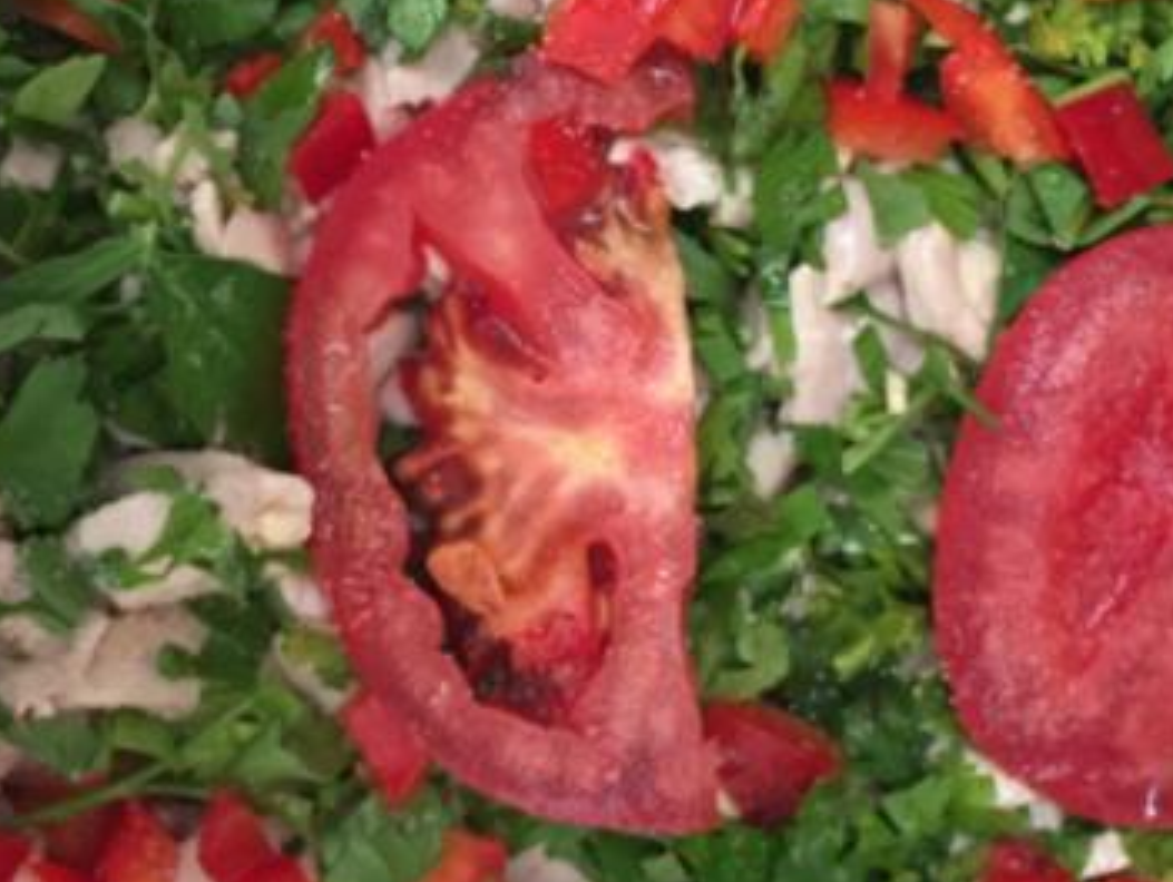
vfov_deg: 25.7
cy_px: 398
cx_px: 578
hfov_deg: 33.7
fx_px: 1933
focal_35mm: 57
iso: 250
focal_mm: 4.15
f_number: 2.2
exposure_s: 1/17
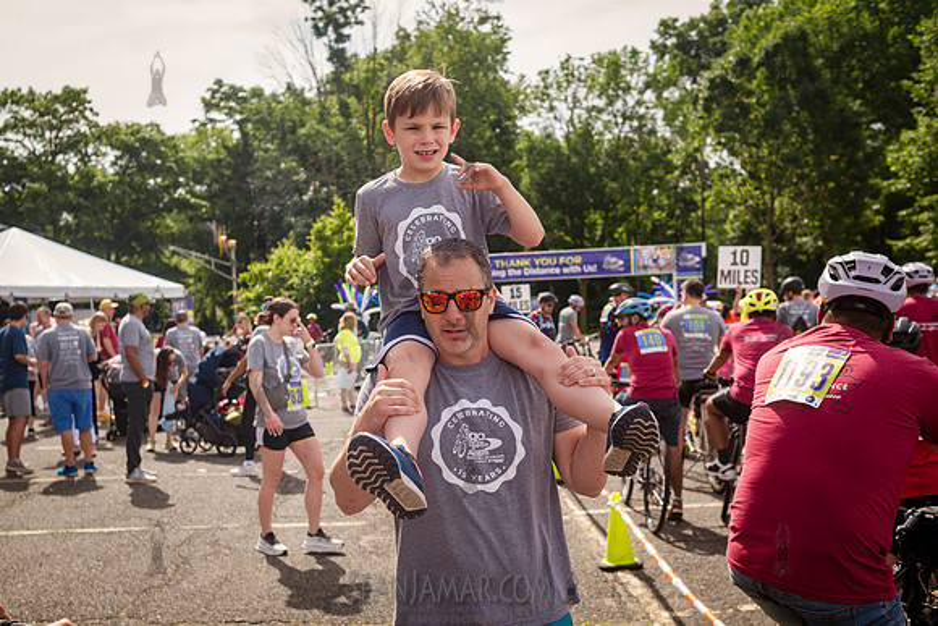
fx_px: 1060
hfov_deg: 47.7
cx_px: 440
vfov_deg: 32.8
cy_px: 364
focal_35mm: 41
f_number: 4
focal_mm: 35
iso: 200
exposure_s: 1/1000
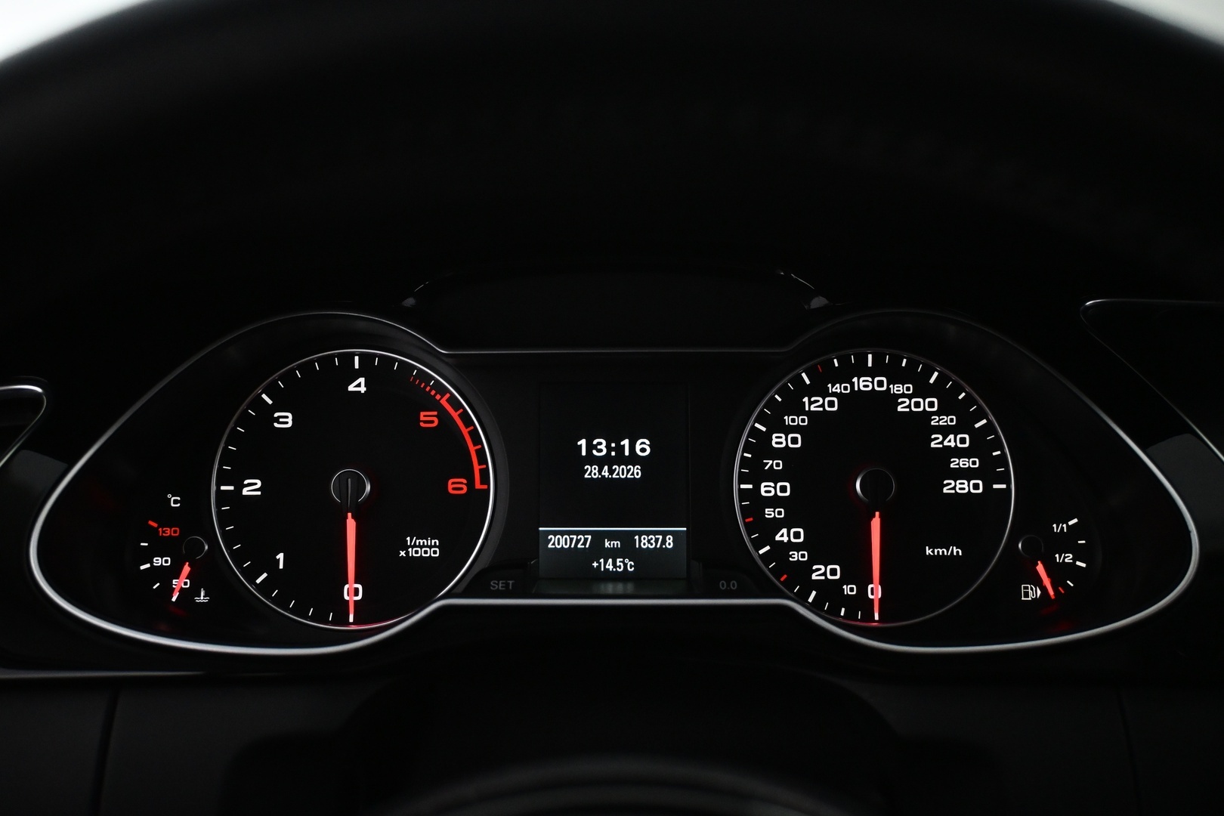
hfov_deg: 51.3
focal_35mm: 38
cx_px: 612
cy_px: 408
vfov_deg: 35.5
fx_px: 1275
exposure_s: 1/100
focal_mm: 25
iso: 3200
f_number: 4.2
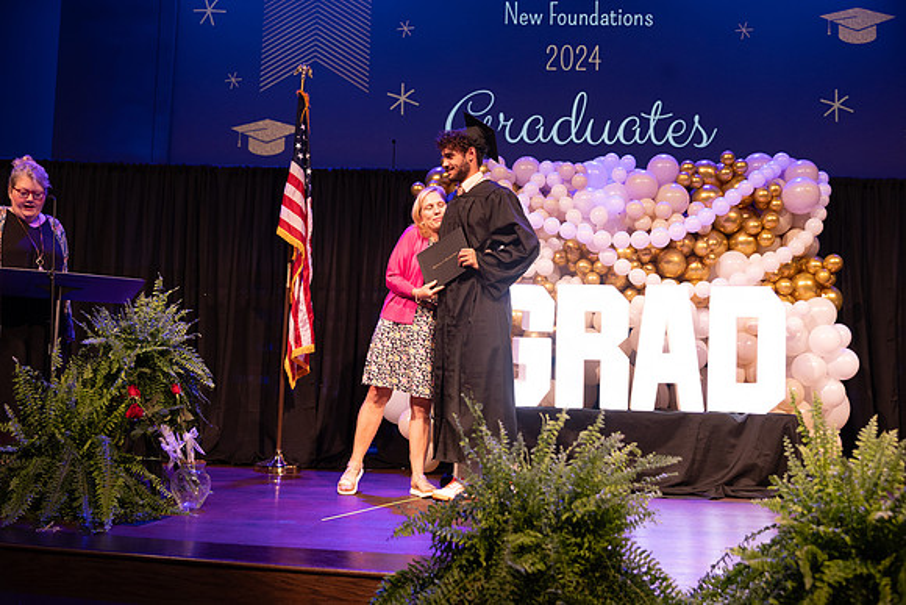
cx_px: 453
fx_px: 957
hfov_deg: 50.7
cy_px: 302
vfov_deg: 35.1
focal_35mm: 38
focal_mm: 38
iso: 1600
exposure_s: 1/200
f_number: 4
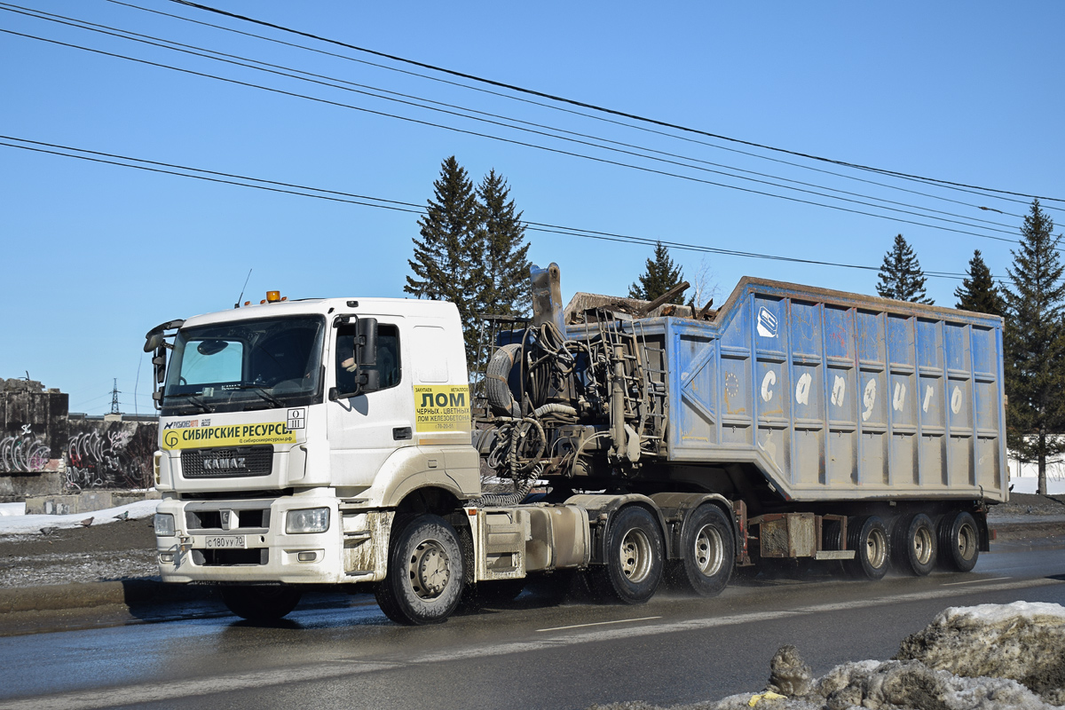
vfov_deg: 25.8
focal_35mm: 52
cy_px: 355
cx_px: 532
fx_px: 1553
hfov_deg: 37.9
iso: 100
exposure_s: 1/800
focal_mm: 35
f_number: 7.1
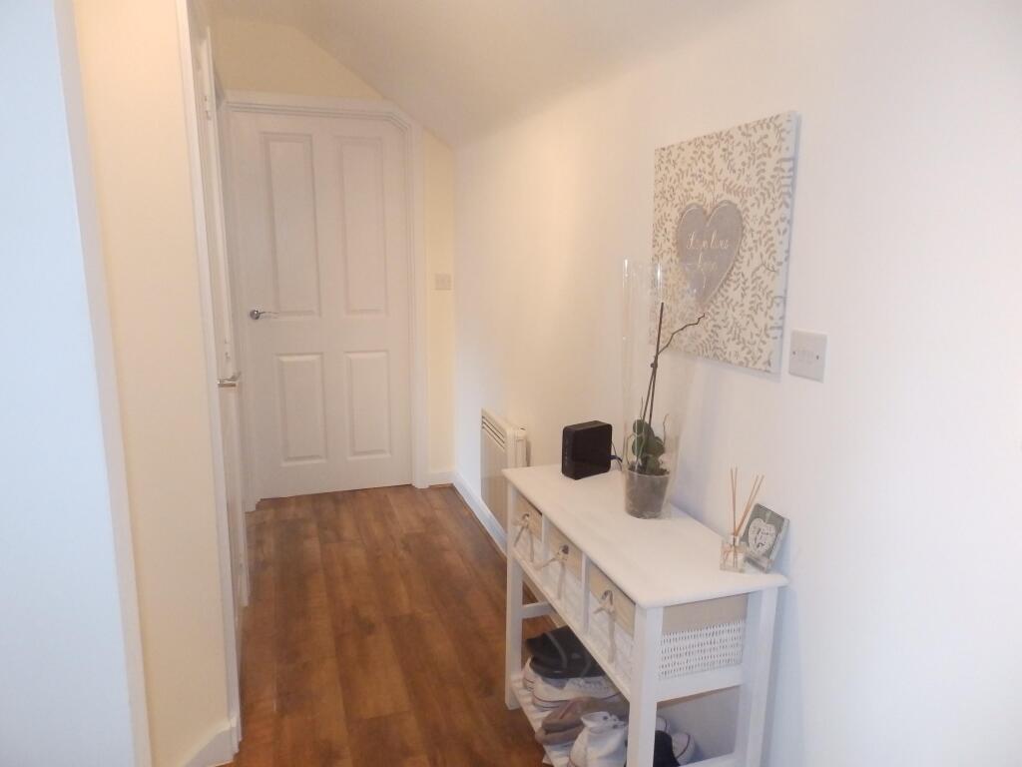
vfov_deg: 61.1
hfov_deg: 76.4
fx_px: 650
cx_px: 511
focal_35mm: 22
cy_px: 384
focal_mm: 4
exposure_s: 1/30
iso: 800
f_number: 3.4
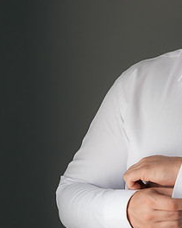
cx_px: 177
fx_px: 1179
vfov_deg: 11.0
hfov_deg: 8.8
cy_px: 88
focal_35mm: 175
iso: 800
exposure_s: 1/320
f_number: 4.5
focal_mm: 85
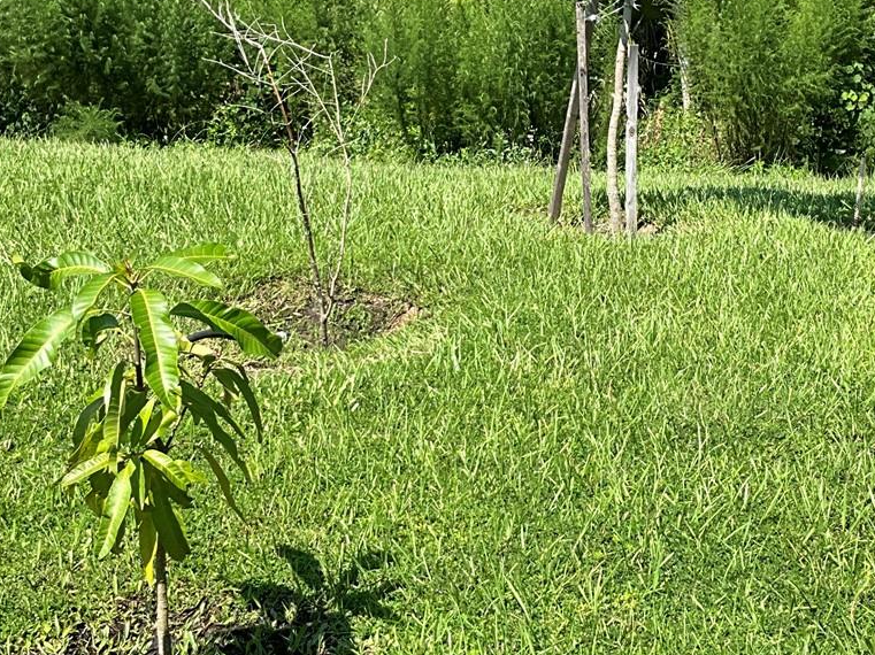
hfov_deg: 31.5
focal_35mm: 61
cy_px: 194
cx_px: 558
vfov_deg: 23.8
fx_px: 1541
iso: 25
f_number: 1.8
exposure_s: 1/912
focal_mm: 3
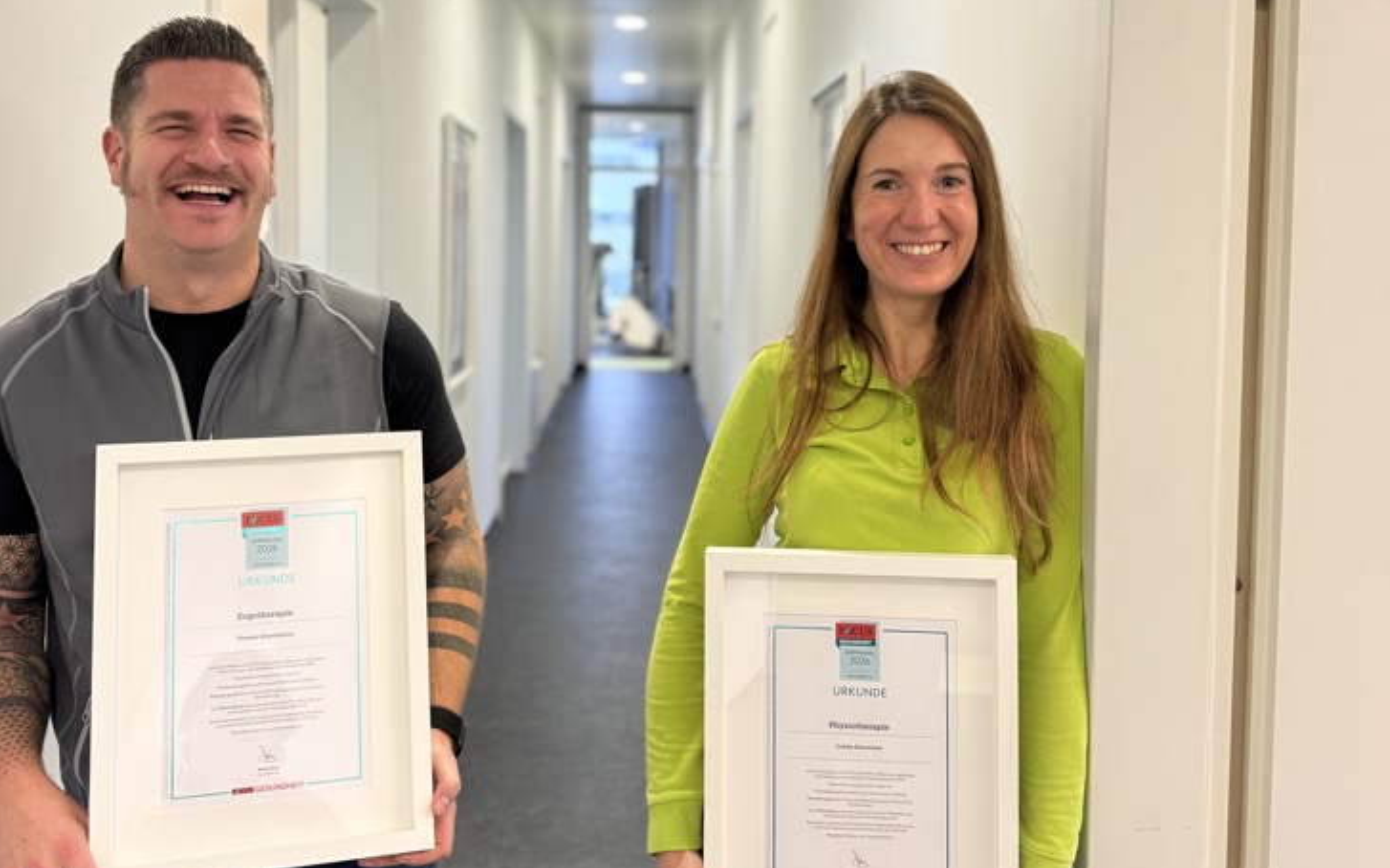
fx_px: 1326
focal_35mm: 35
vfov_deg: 35.8
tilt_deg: -1.9
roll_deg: -0.5
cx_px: 684
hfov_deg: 55.3
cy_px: 277
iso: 125
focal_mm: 6.76
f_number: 1.78
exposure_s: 1/50
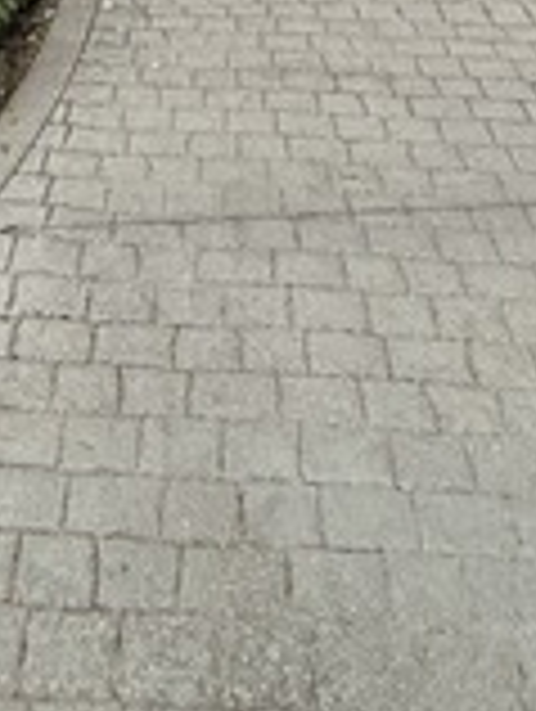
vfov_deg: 20.5
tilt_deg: +8.6
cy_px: -628
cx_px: 180
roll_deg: +1.4
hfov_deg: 24.8
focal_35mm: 59
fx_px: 1215
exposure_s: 1/121
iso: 200
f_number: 2.2
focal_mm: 2.22
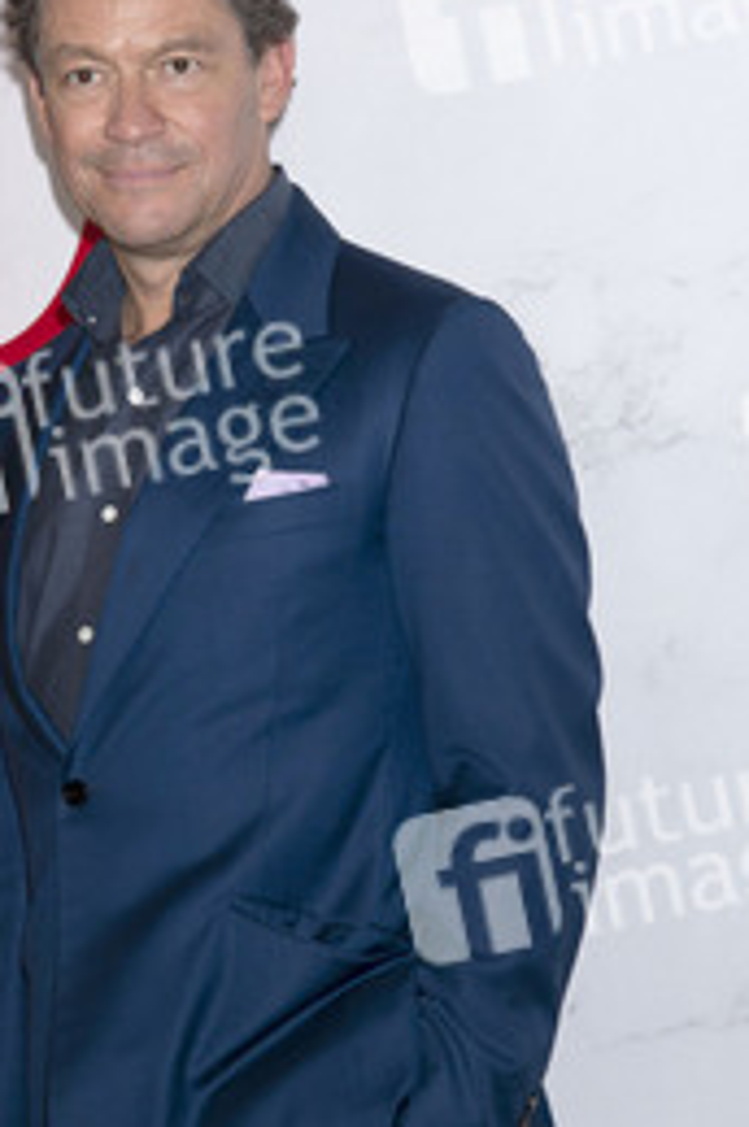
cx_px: 222
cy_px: 644
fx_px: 4600
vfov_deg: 14.0
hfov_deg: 9.3
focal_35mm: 147
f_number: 6.3
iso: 640
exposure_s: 1/200
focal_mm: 95
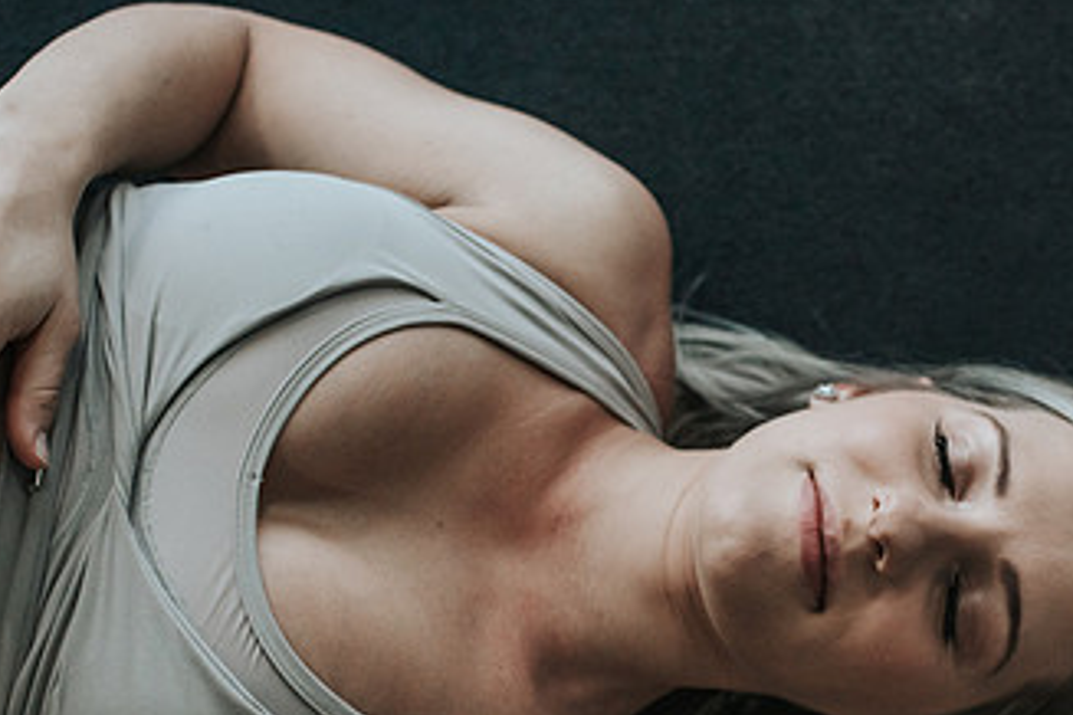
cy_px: 573
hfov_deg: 28.4
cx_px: 813
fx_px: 2086
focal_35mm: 70
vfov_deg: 19.3
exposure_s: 1/250
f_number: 3.2
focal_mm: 35
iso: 800
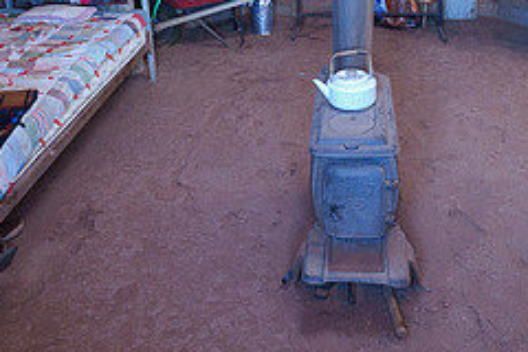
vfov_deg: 29.0
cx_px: 273
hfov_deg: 47.4
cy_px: -52
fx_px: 601
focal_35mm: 41
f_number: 8
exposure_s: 1/10
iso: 1600
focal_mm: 17
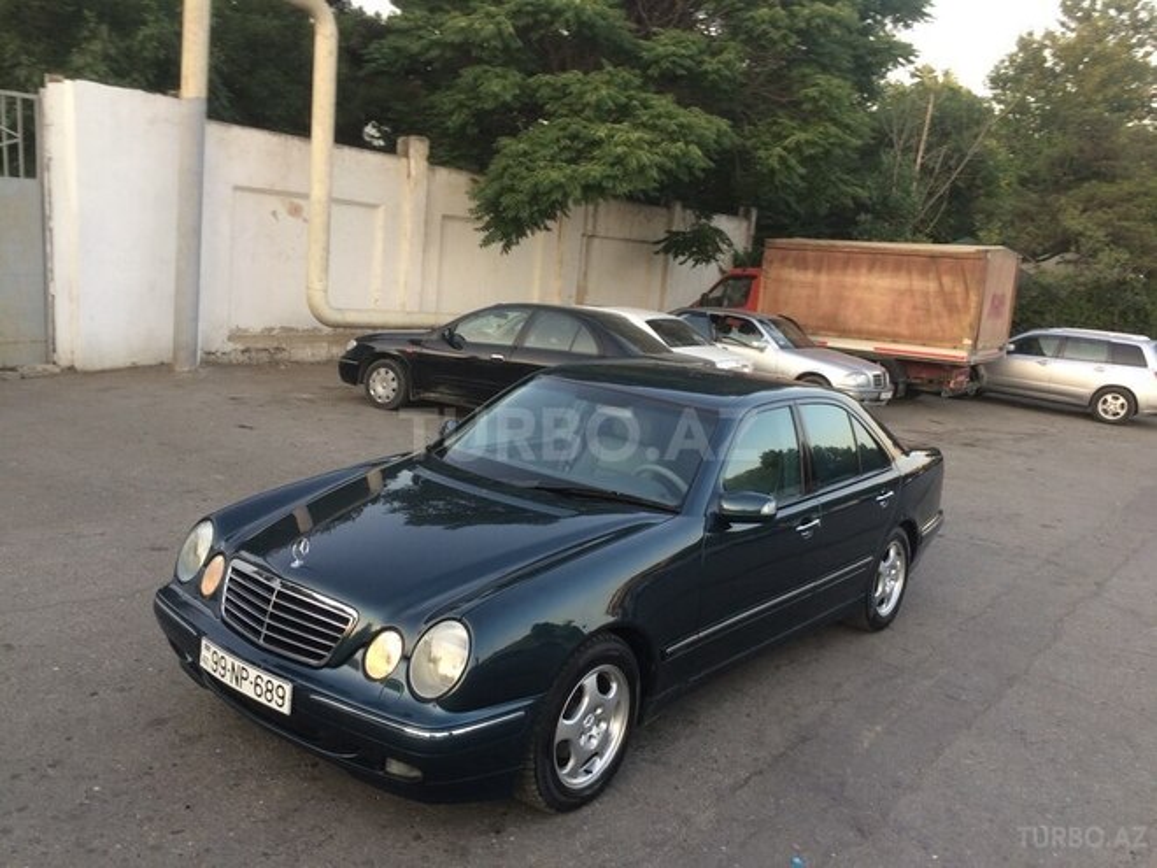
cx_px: 578
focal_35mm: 29
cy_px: 434
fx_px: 969
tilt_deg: -11.5
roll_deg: -3.8
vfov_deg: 48.2
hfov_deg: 61.7
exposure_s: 1/50
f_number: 2.2
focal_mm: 4.15
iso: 32
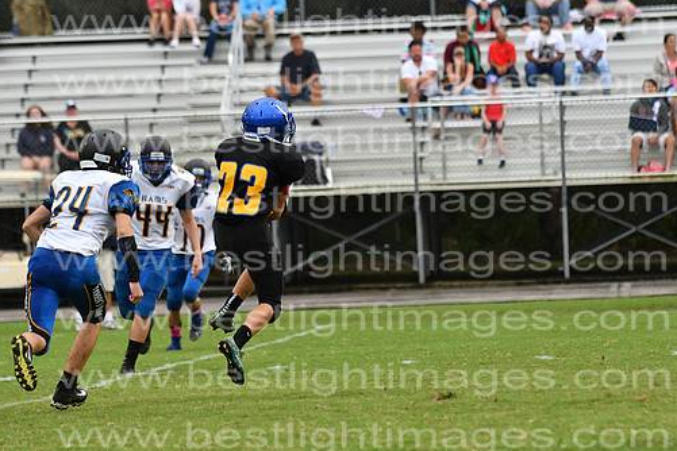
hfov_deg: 8.5
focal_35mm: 243
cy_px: 232
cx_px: 363
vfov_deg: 5.7
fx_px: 4569
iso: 1000
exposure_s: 1/2500
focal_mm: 140
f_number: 3.5
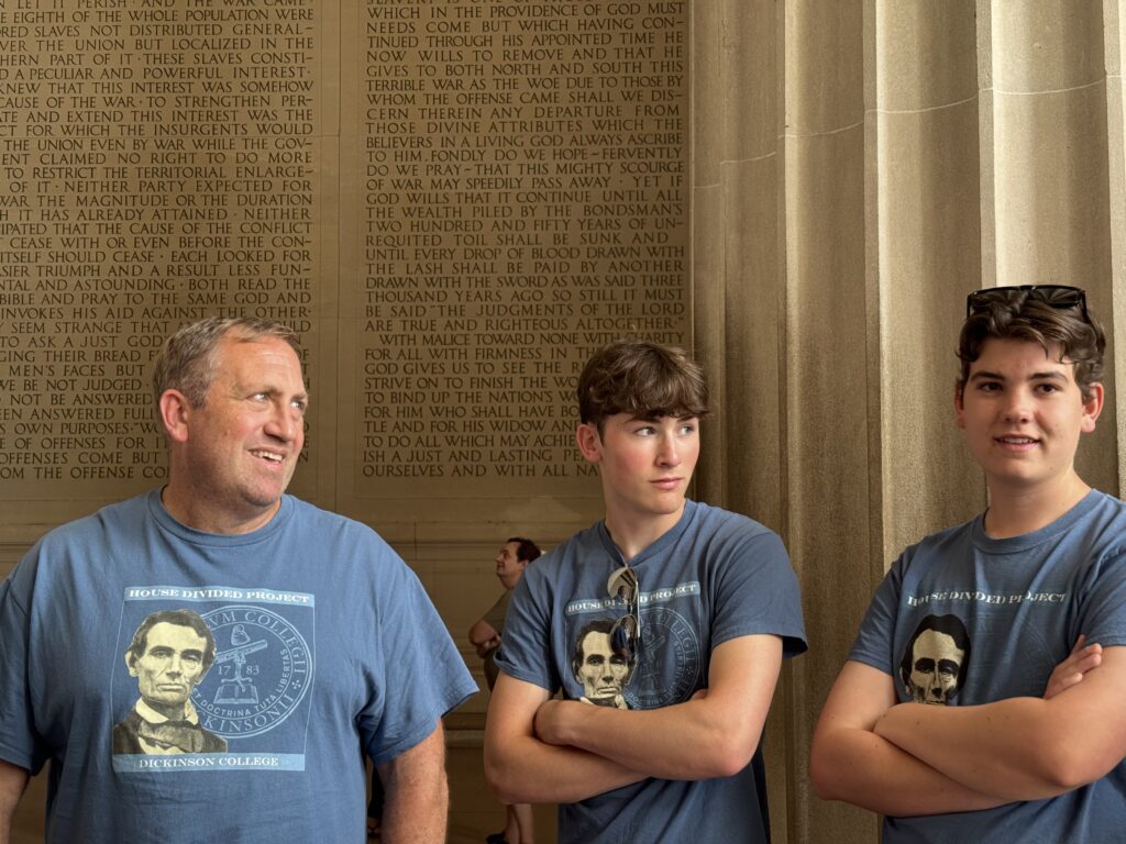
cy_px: 422
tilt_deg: +6.3
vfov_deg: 30.3
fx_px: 1561
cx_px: 563
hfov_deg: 39.7
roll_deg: -0.2
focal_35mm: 48
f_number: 1.78
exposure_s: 1/121
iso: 64
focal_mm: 6.76
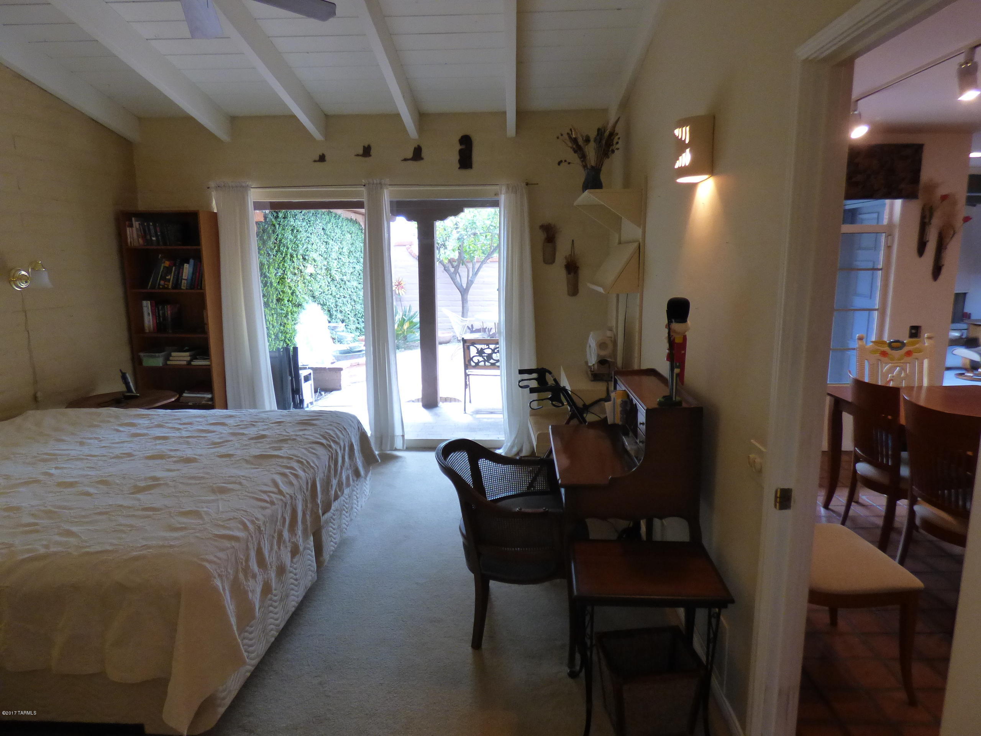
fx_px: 567
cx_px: 490
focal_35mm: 20
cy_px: 368
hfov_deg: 81.7
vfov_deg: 66.0
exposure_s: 1/60
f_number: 2.8
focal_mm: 3.58
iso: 400
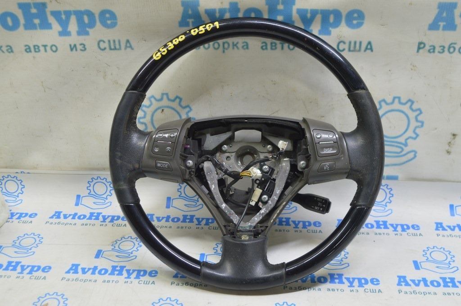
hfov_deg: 45.0
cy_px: 153
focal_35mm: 44
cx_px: 230
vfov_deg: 30.8
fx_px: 557
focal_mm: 29
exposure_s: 1/15
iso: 400
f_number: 5.6
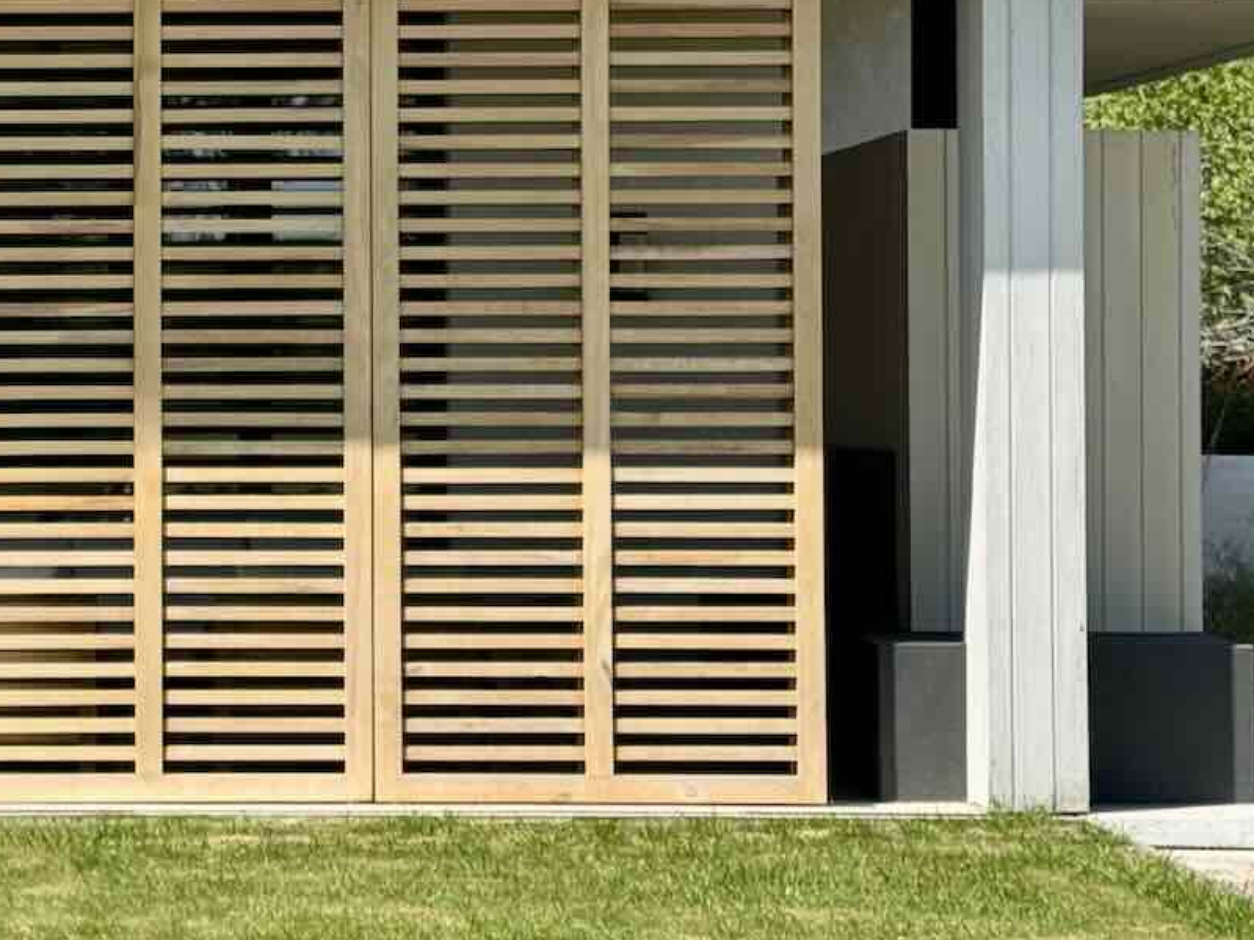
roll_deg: +0.3
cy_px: 265
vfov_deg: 12.3
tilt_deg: +0.8
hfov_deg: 16.1
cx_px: -5
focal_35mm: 120
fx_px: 4347
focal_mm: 6.76
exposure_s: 1/3096
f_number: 1.78
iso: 64
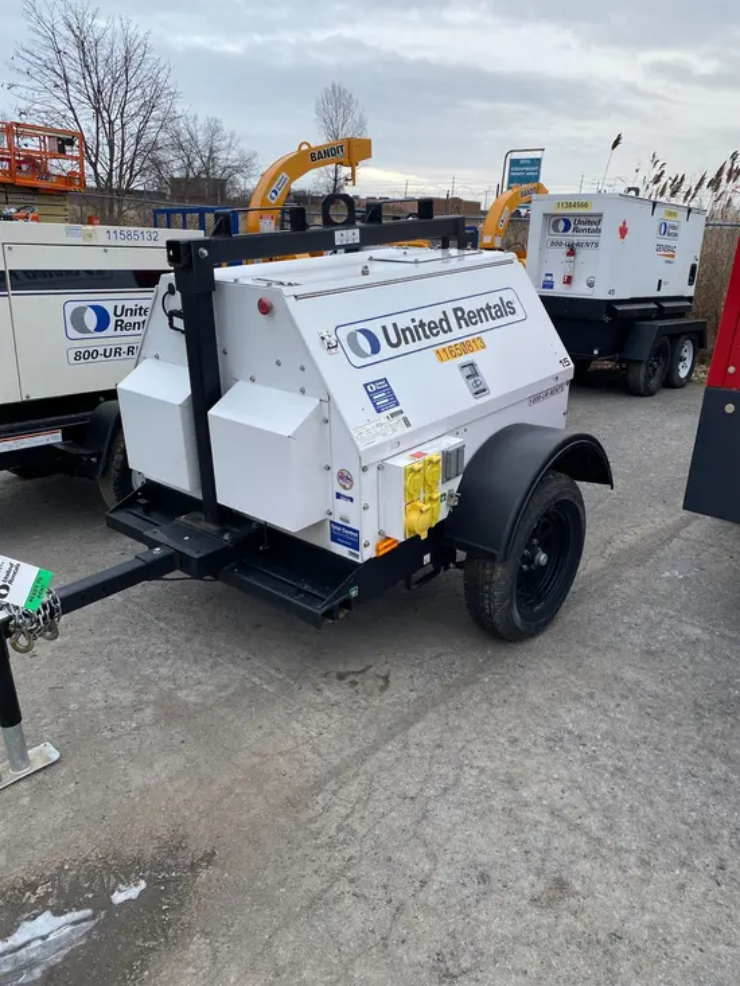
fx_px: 741
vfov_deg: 67.3
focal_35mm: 26
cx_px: 370
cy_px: 493
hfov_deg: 53.1
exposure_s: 1/122
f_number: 1.8
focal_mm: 4.25
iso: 32
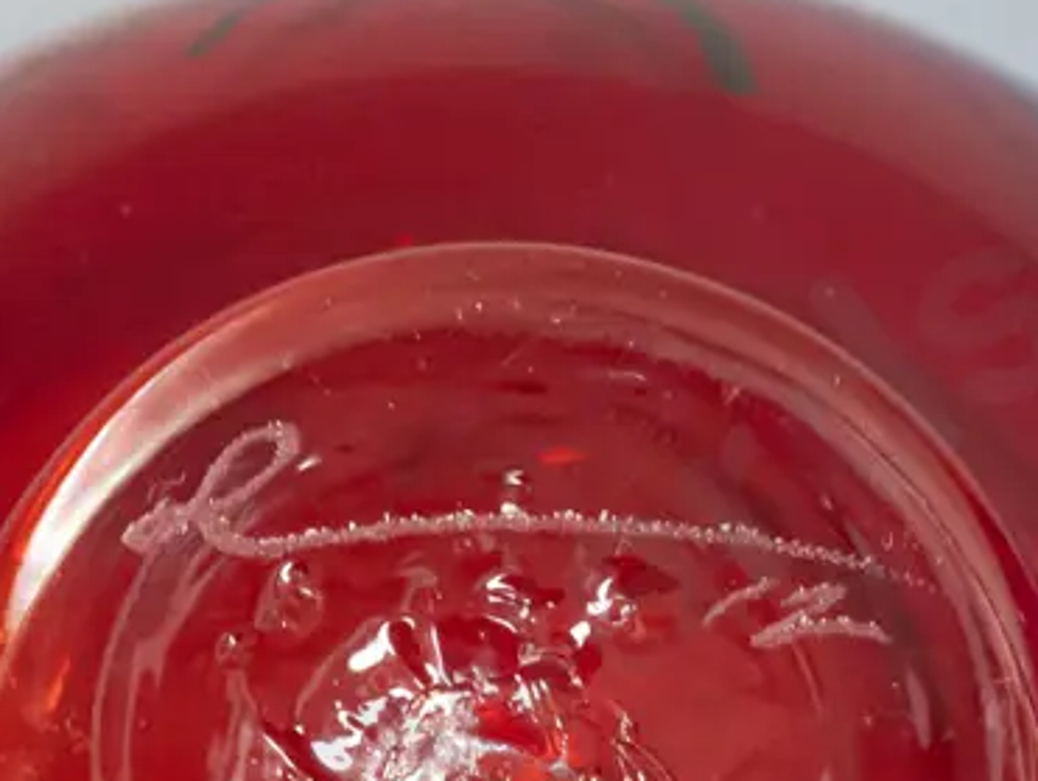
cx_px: 534
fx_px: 6453
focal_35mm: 215
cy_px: 666
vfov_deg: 6.9
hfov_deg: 9.2
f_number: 5.6
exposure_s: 1/60
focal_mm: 39
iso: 3200
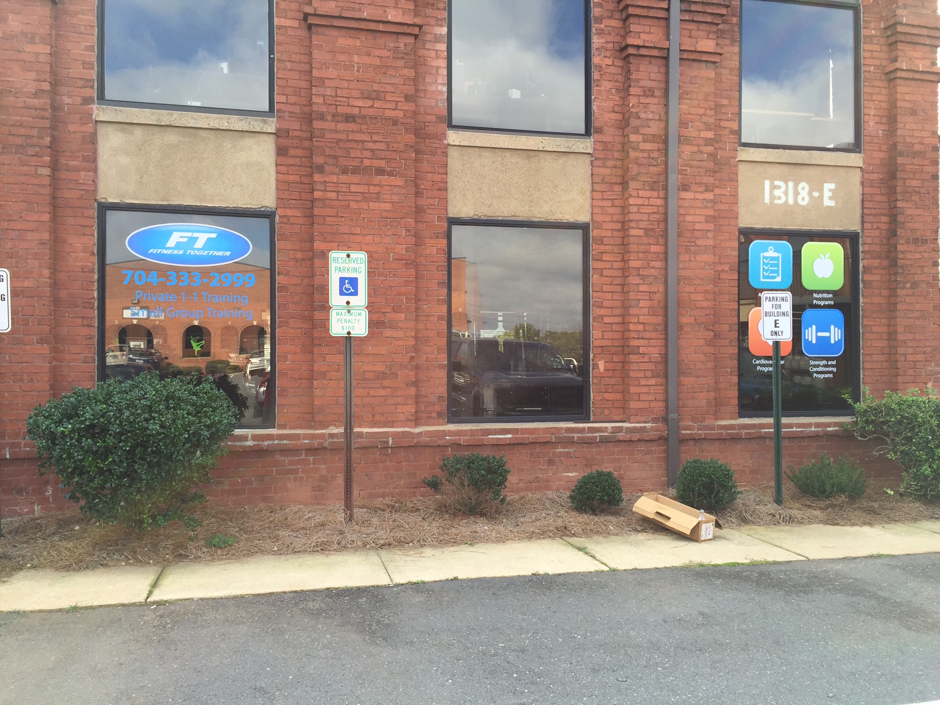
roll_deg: -1.1
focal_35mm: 29
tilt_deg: +1.7
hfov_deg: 61.7
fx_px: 787
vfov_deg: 48.2
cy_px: 352
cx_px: 470
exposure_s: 1/363
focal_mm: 4.15
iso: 32
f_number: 2.2
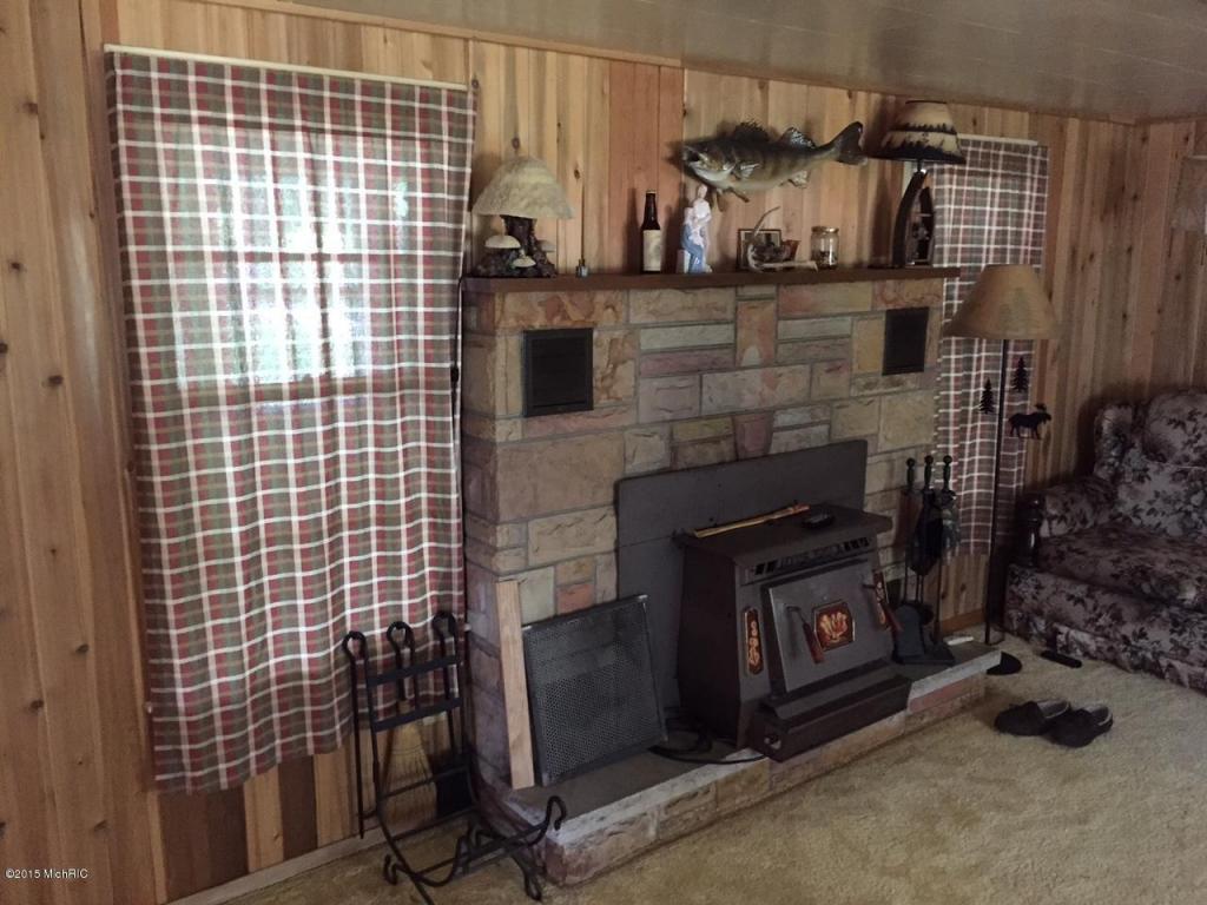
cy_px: 452
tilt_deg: -11.4
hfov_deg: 61.7
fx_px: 1011
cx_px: 604
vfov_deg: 48.2
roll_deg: +0.0
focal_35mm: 29
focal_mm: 4.15
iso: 320
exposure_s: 1/15
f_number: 2.2
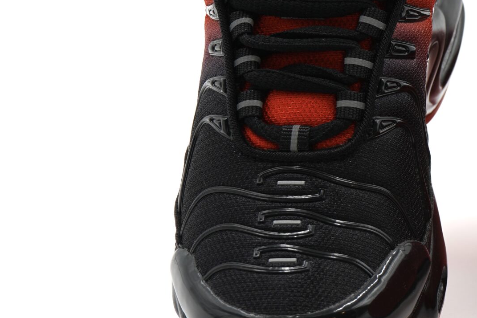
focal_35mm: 153
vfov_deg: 9.0
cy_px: 112
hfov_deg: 13.1
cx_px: 536
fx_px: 2027
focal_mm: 64
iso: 200
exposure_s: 1/20
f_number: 11
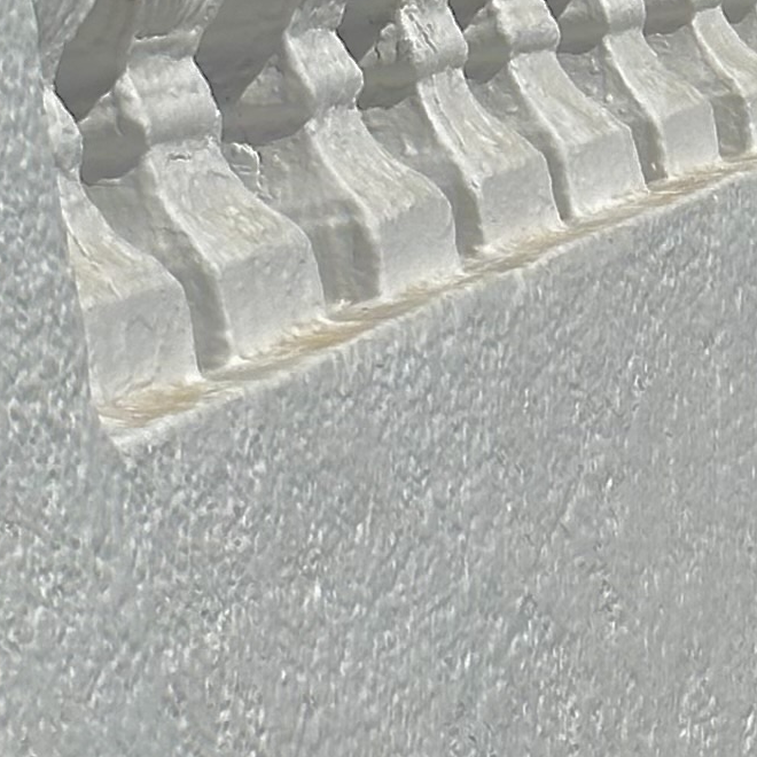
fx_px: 6408
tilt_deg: -6.3
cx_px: 1263
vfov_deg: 6.8
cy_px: 391
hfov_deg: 6.6
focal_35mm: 259
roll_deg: +7.6
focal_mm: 6.86
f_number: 1.78
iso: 64
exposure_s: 1/15873
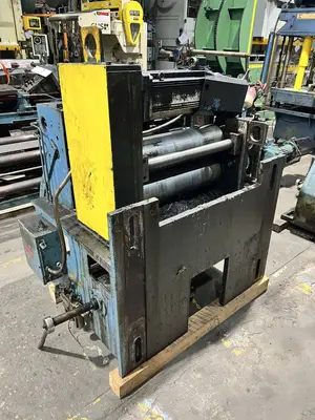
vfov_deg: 67.3
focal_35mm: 26
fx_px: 315
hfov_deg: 53.1
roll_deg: -2.6
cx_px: 158
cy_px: 210
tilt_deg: -27.5
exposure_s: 1/60
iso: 320
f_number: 1.5
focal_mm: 5.7
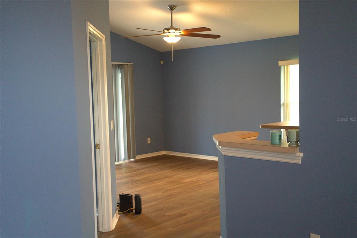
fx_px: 397
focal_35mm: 40
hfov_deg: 48.5
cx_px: 178
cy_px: 119
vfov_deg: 33.4
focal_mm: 40
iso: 2500
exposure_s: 1/160
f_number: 4
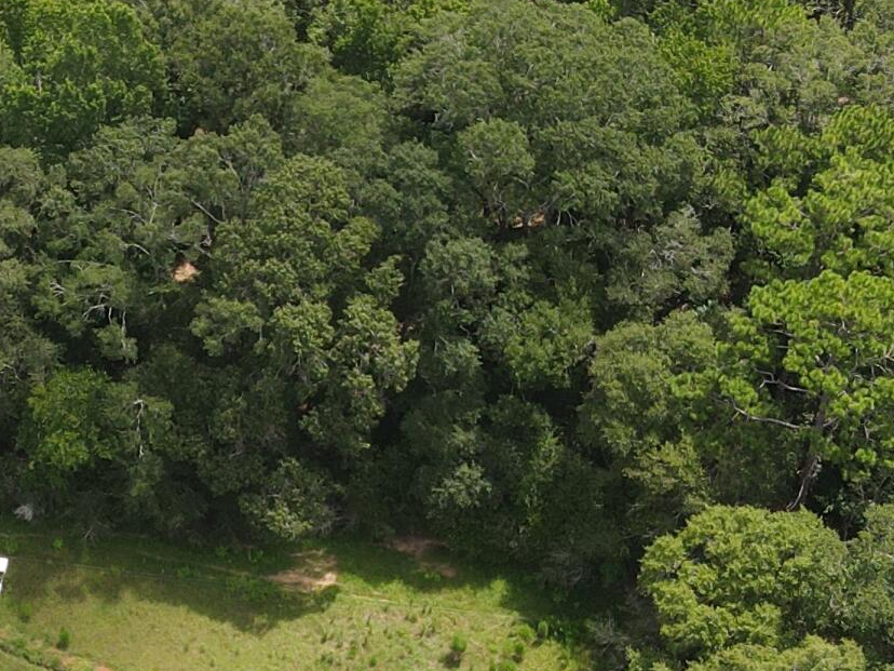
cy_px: 379
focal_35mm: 87
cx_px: 73
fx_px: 2247
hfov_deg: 21.9
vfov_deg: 17.0
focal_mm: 4.5
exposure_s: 1/320
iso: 100
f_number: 2.8
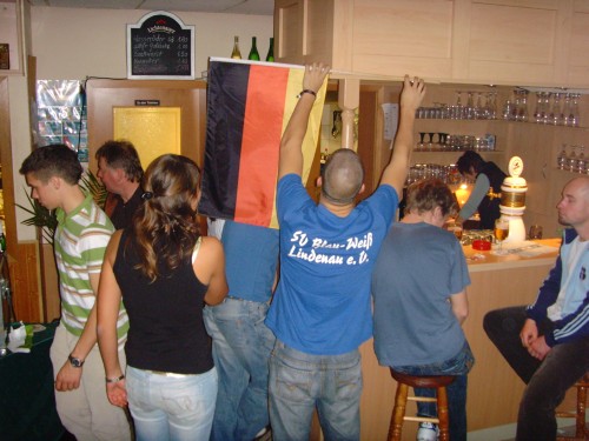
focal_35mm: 39
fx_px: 664
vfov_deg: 36.8
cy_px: 220
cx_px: 294
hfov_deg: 47.9
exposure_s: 1/45
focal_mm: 6.6
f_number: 3.5
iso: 320
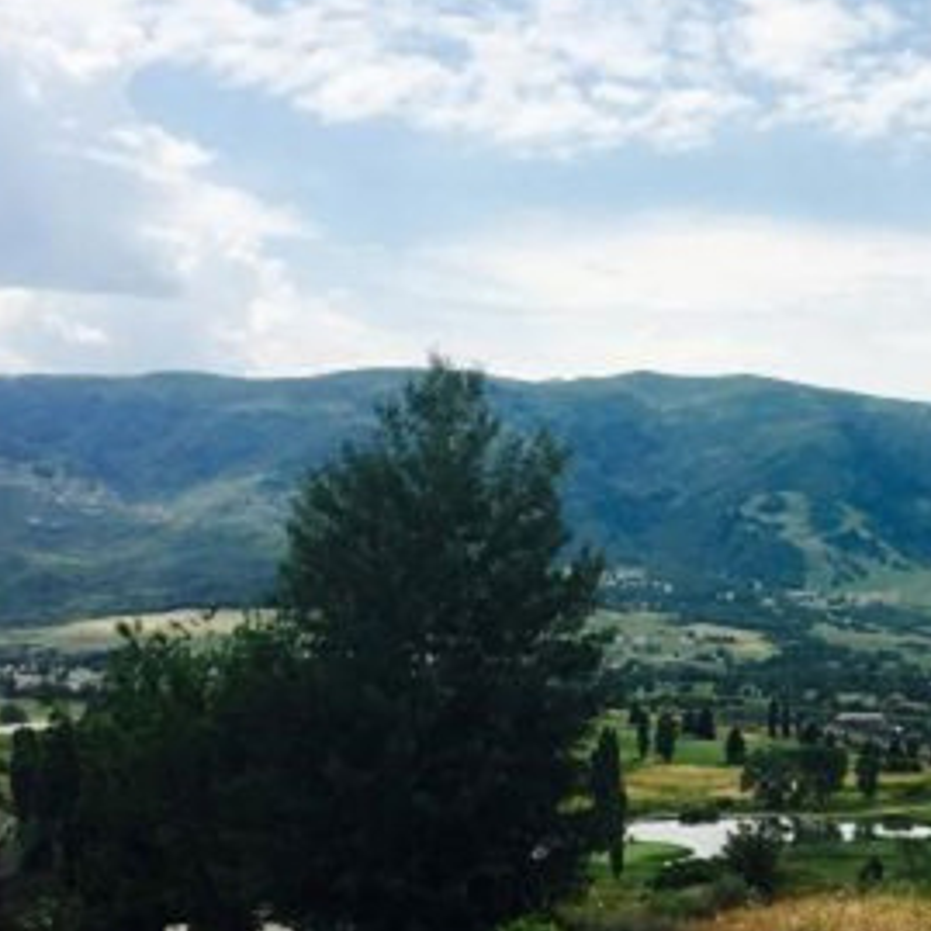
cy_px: 602
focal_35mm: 61
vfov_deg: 28.0
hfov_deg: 26.9
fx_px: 1856
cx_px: 883
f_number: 2.2
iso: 25
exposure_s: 1/2137
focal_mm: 4.15
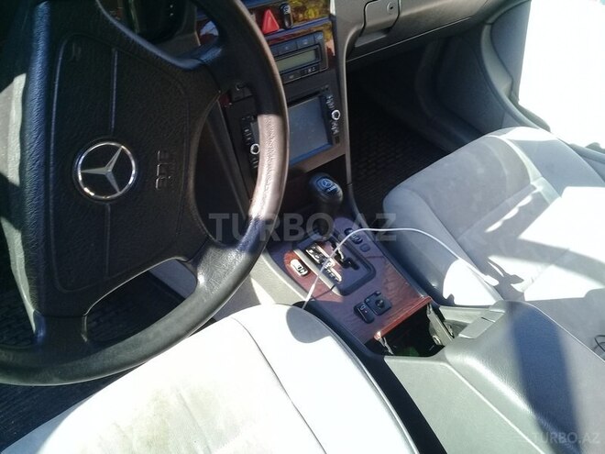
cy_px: 227
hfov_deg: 58.4
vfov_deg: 45.4
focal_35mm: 31
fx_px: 542
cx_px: 302
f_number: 2.2
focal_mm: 3.3
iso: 64
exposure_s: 1/100
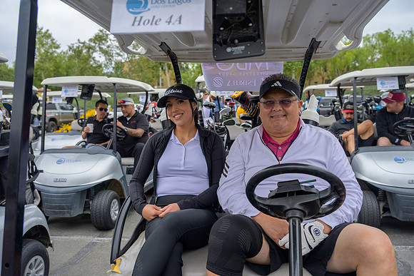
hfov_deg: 60.3
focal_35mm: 31
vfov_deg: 42.3
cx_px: 207
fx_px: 357
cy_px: 138
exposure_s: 1/200
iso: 100
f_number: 4
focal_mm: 31
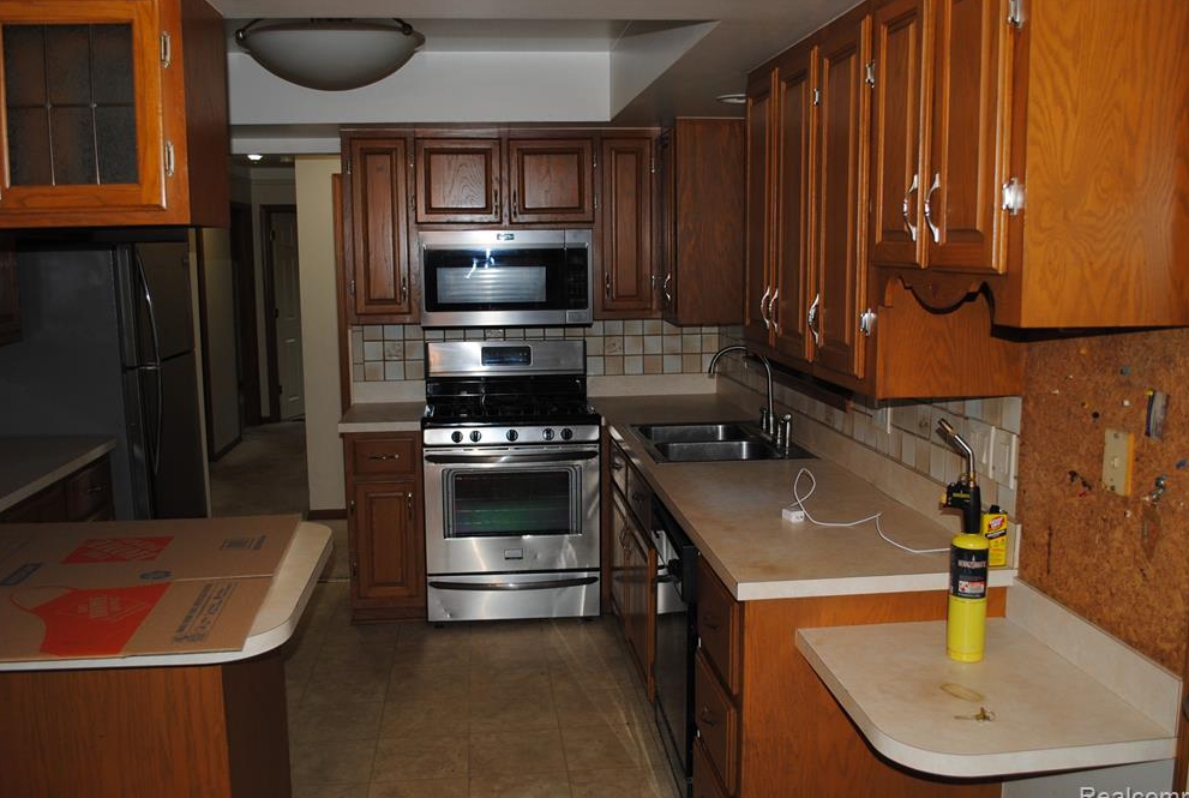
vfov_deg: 42.5
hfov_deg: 60.2
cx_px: 587
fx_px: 1026
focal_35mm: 31
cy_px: 404
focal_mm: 20
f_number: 3.8
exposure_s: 1/60
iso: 200
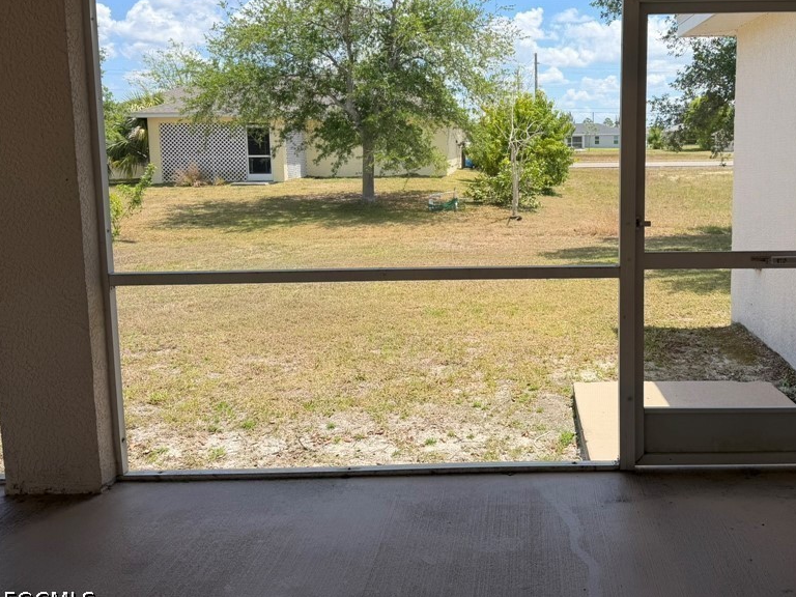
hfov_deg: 55.7
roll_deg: +0.1
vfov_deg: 43.8
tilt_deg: -6.6
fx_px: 736
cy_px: 220
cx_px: 529
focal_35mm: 32
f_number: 1.78
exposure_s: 1/1005
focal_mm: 6.76
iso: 80
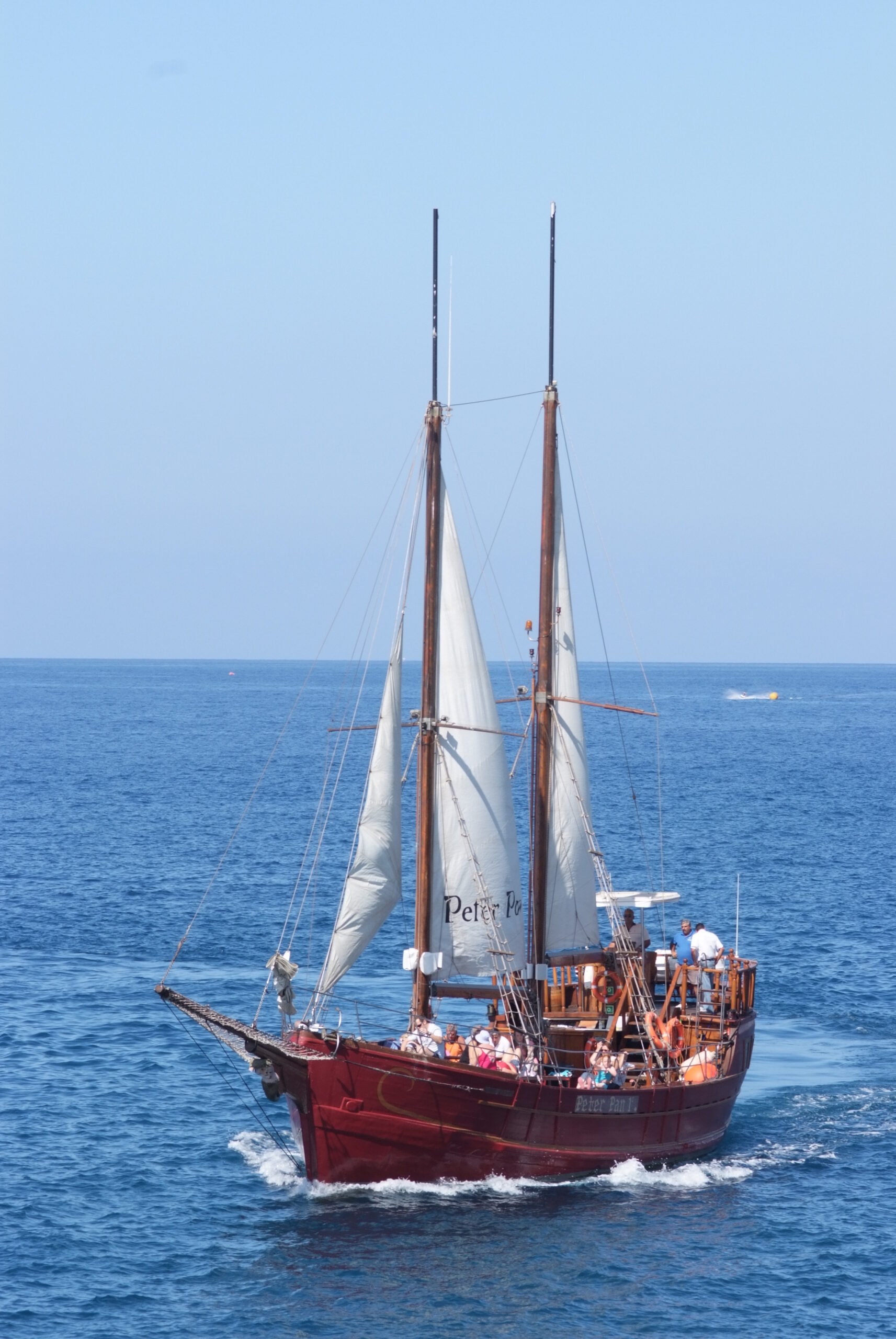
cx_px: 448
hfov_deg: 8.7
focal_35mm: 158
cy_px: 670
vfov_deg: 13.0
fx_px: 5883
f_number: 10
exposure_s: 1/400
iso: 400
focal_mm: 105
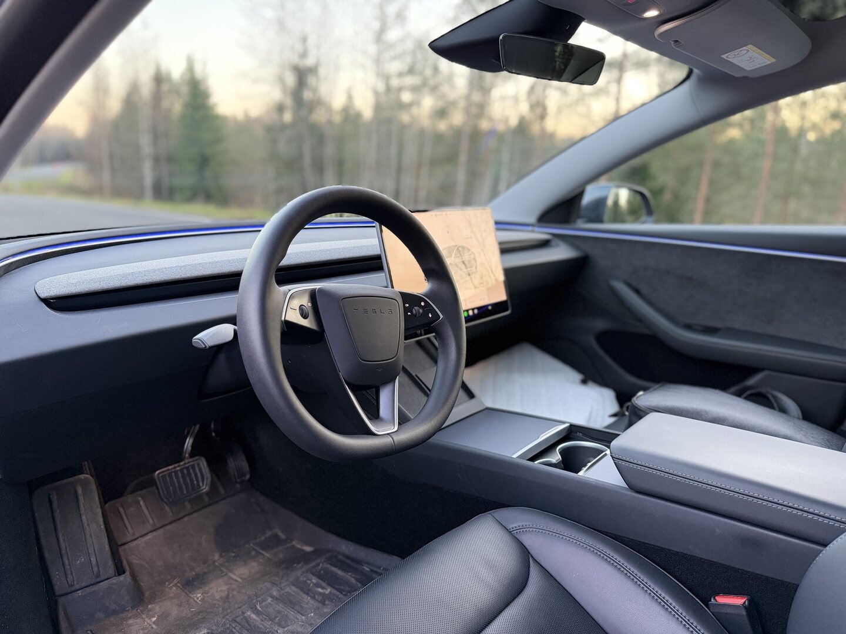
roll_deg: -3.3
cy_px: 317
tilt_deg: -12.9
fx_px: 587
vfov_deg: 56.8
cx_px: 423
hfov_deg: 71.6
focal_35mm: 24
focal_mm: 6.76
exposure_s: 1/60
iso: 320
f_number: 1.78
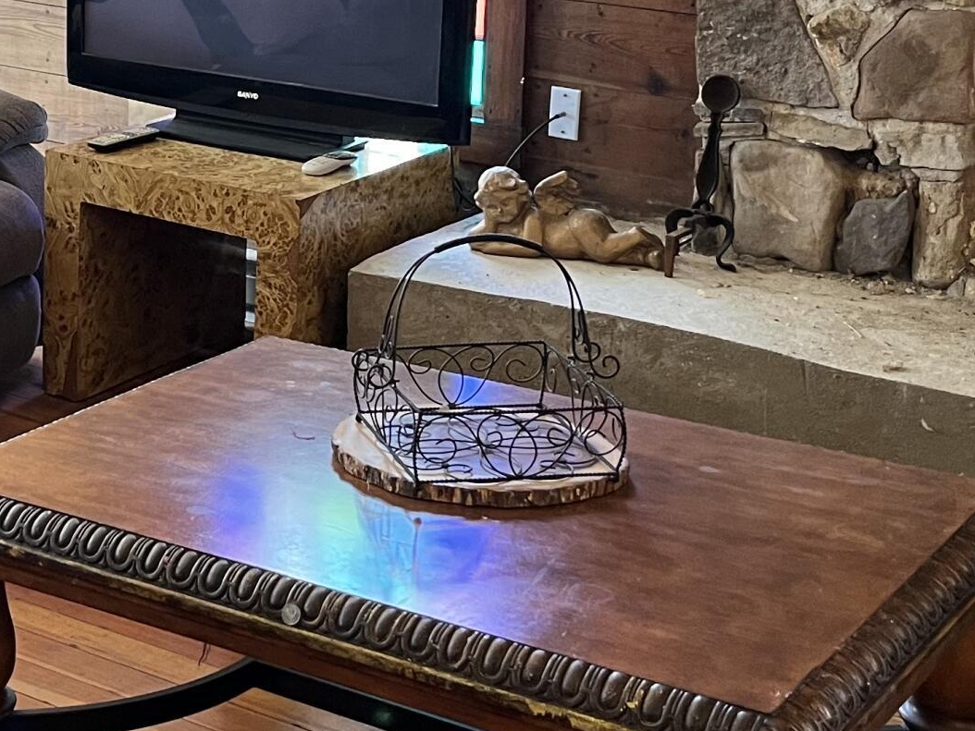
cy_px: 120
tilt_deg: -11.6
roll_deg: +0.7
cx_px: 111
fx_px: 2085
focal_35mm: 74
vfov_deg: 19.6
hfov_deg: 25.6
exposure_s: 1/60
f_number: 1.6
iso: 125
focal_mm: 5.1
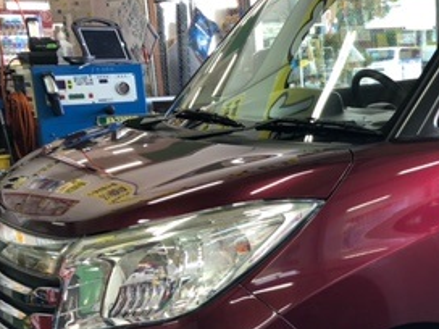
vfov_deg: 21.9
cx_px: 458
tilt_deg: -13.7
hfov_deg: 27.4
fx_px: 837
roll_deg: +1.6
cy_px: 271
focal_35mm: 66
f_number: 1.8
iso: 32
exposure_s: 1/24
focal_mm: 4
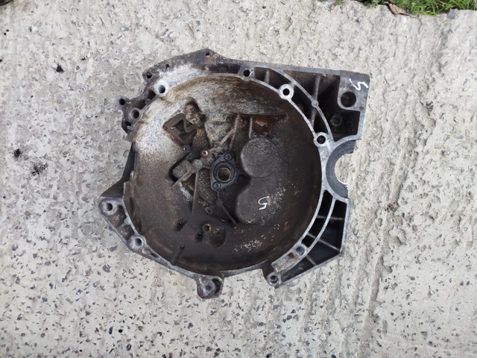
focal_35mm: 24
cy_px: 179
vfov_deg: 56.8
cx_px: 238
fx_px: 331
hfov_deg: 71.6
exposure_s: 1/100
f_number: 1.7
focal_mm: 5.31
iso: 50
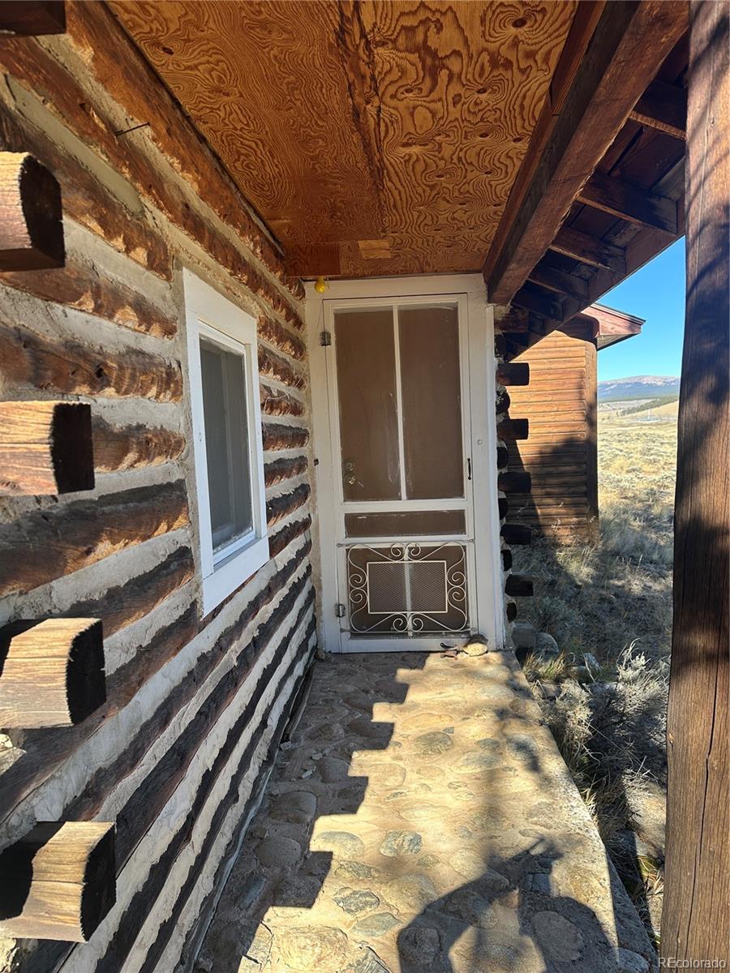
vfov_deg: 71.6
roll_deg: +2.0
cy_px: 486
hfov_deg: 56.8
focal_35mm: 24
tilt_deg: -3.1
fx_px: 675
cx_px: 365
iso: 80
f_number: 1.78
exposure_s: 1/724
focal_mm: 6.86
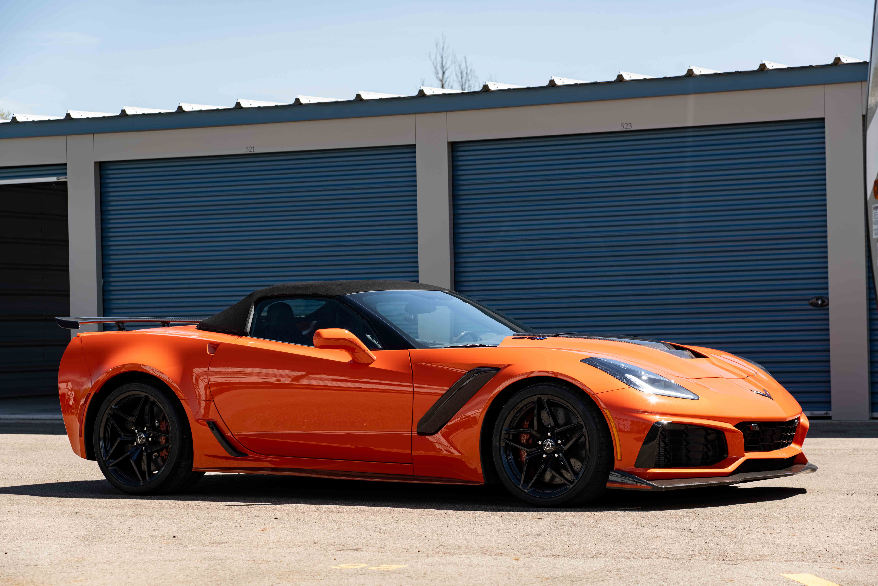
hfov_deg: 23.9
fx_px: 2073
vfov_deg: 16.1
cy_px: 293
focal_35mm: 85
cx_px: 439
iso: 100
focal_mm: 85
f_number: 6.3
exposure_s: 1/2000
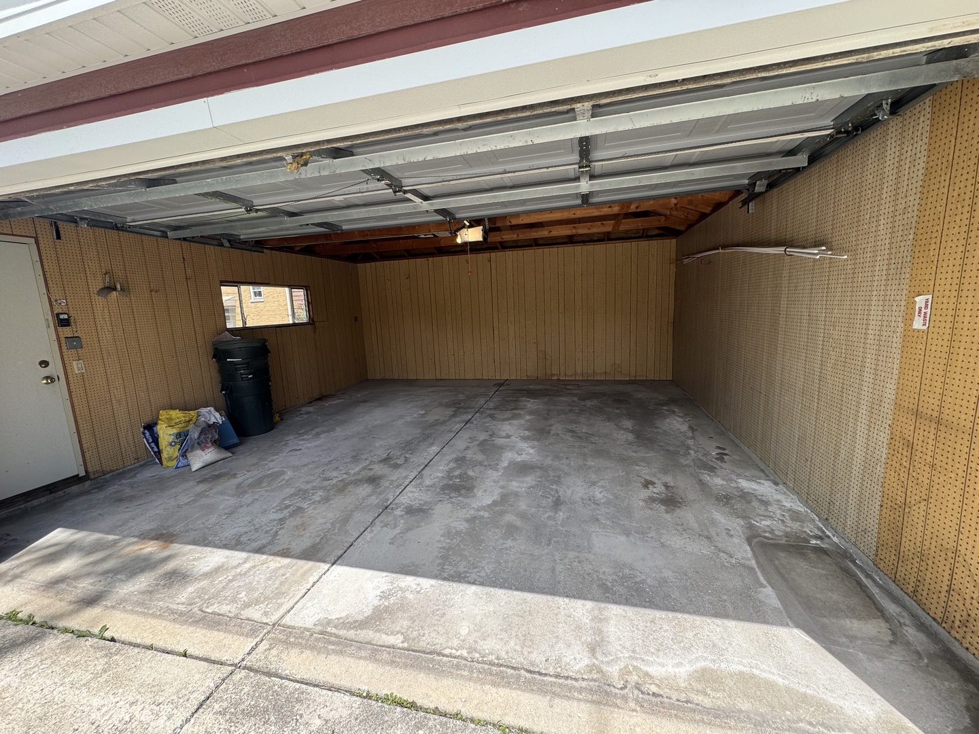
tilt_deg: -10.2
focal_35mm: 14
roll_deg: +2.3
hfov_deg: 102.1
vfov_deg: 85.7
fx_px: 396
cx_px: 490
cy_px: 367
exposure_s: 1/255
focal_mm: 2.22
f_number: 2.2
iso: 40
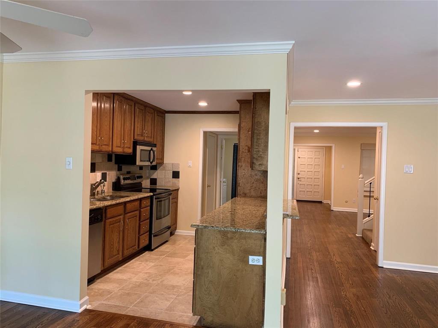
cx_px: 219
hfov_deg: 67.3
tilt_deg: -1.2
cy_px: 164
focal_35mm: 26
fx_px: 329
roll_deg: -1.9
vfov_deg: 53.1
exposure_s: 1/60
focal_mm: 4.25
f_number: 1.8
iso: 125
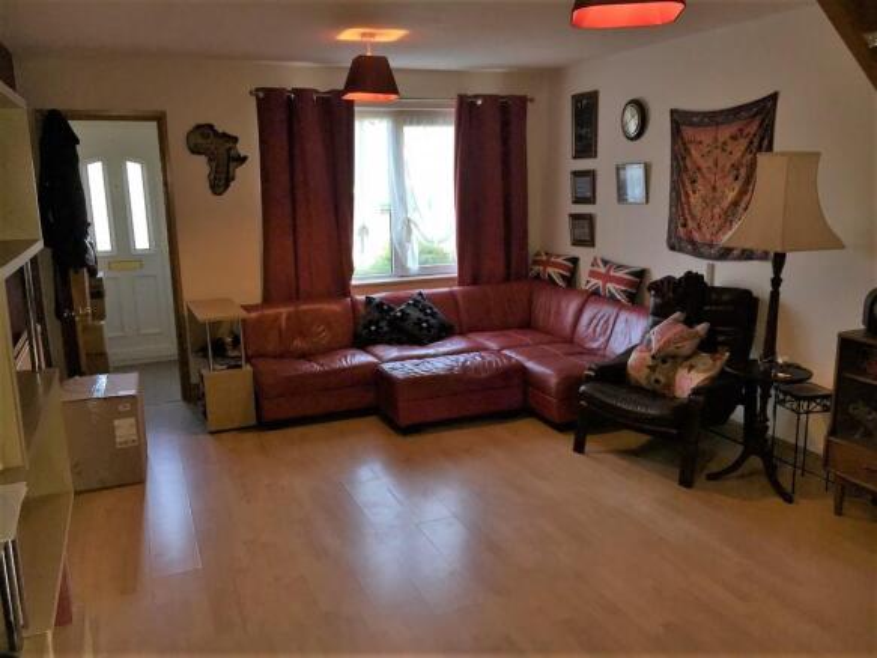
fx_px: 735
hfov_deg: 61.7
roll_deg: +1.2
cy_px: 329
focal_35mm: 29
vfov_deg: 48.2
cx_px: 438
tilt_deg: -10.9
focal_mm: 4.15
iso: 40
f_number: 2.2
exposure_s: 1/25
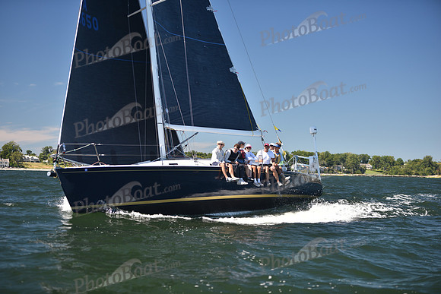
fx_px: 858
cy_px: 147
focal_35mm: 70
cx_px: 220
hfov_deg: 28.8
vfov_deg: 19.5
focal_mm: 70
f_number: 2.8
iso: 200
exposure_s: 1/800
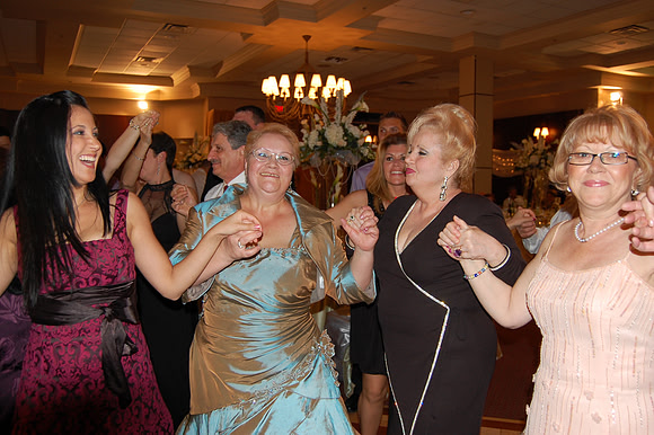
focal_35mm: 30
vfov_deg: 43.6
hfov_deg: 62.0
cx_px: 327
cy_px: 218
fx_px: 545
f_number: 3.8
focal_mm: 20
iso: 400
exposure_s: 1/60
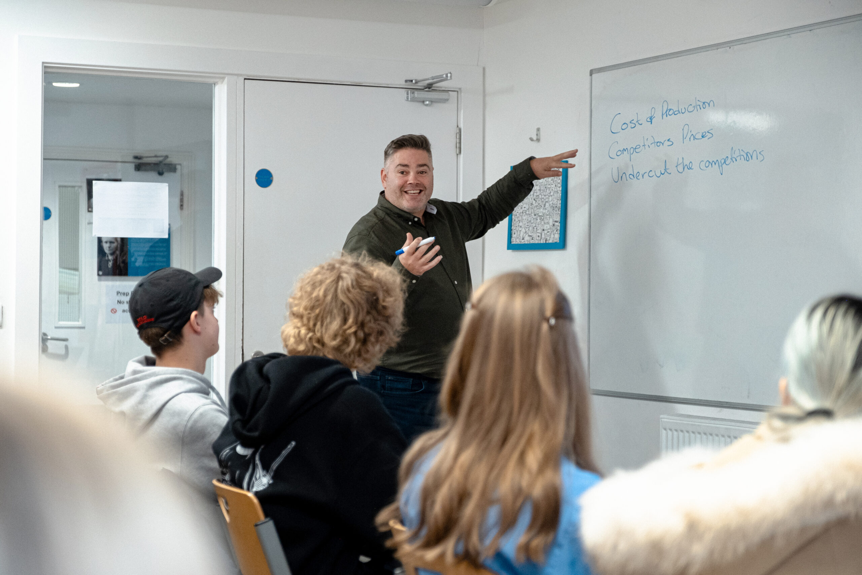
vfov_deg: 17.7
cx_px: 431
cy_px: 288
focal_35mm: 77
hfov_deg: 26.3
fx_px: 1844
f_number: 2.8
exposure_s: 1/320
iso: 1000
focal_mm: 51.6
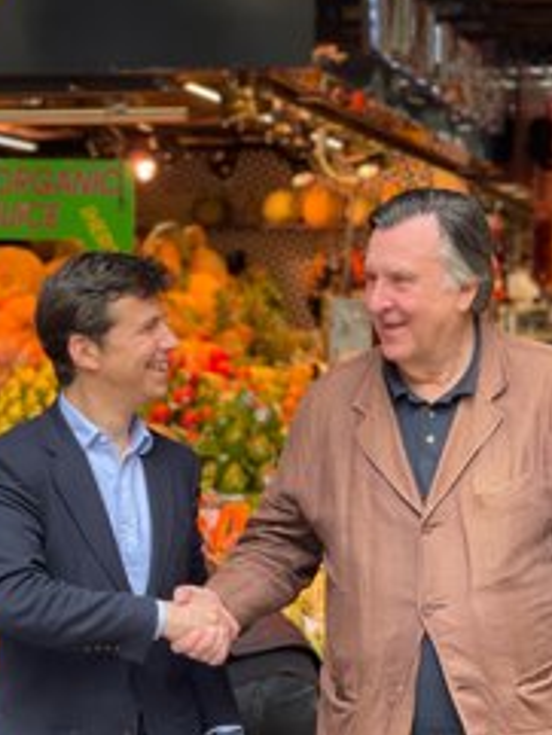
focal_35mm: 92
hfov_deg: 16.1
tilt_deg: -5.5
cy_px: 486
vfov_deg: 21.2
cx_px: 271
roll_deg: +0.1
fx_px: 1954
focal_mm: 7.5
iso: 64
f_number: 2.2
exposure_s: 1/121
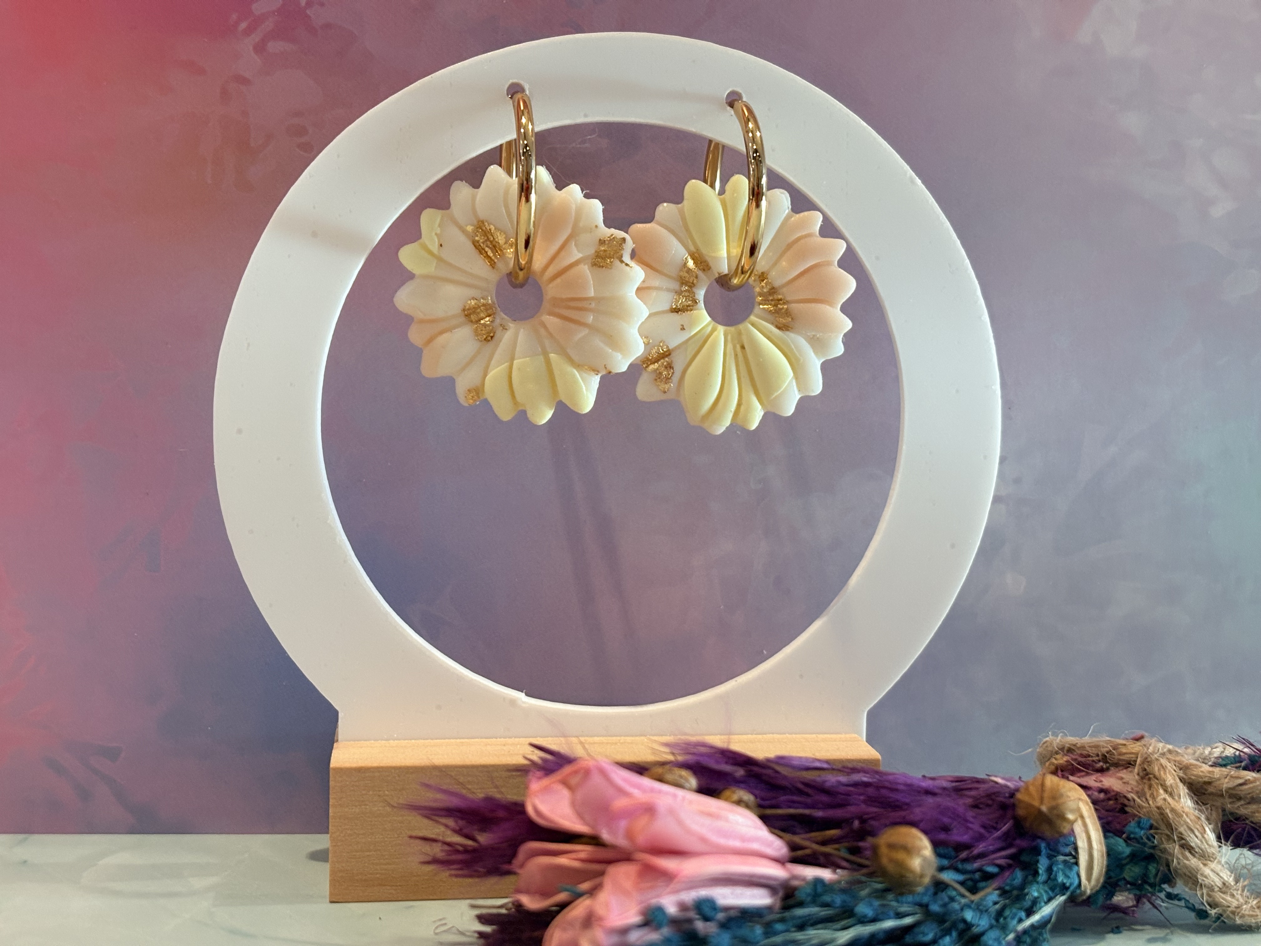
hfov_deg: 36.8
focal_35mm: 52
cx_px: 630
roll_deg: +0.5
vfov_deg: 28.0
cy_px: 473
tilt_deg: -4.1
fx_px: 1894
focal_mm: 5.96
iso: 100
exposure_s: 1/33
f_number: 1.6
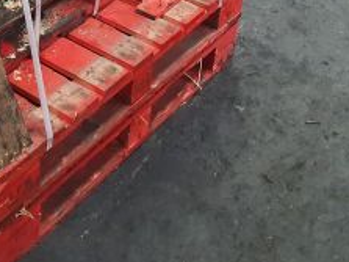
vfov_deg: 19.2
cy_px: -89
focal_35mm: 70
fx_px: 705
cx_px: 49
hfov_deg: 27.0
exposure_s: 1/50
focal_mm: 4.32
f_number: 2.4
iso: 320
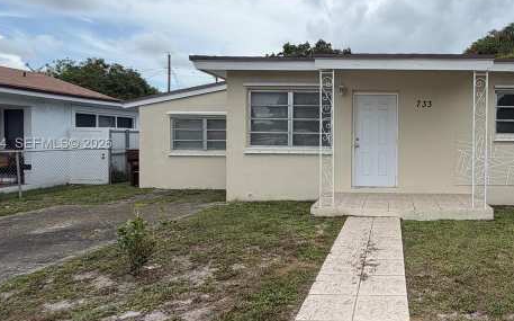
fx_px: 364
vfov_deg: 47.5
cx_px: 387
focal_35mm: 26
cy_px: 144
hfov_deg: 66.0
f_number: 2.2
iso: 40
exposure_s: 1/686
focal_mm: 2.22
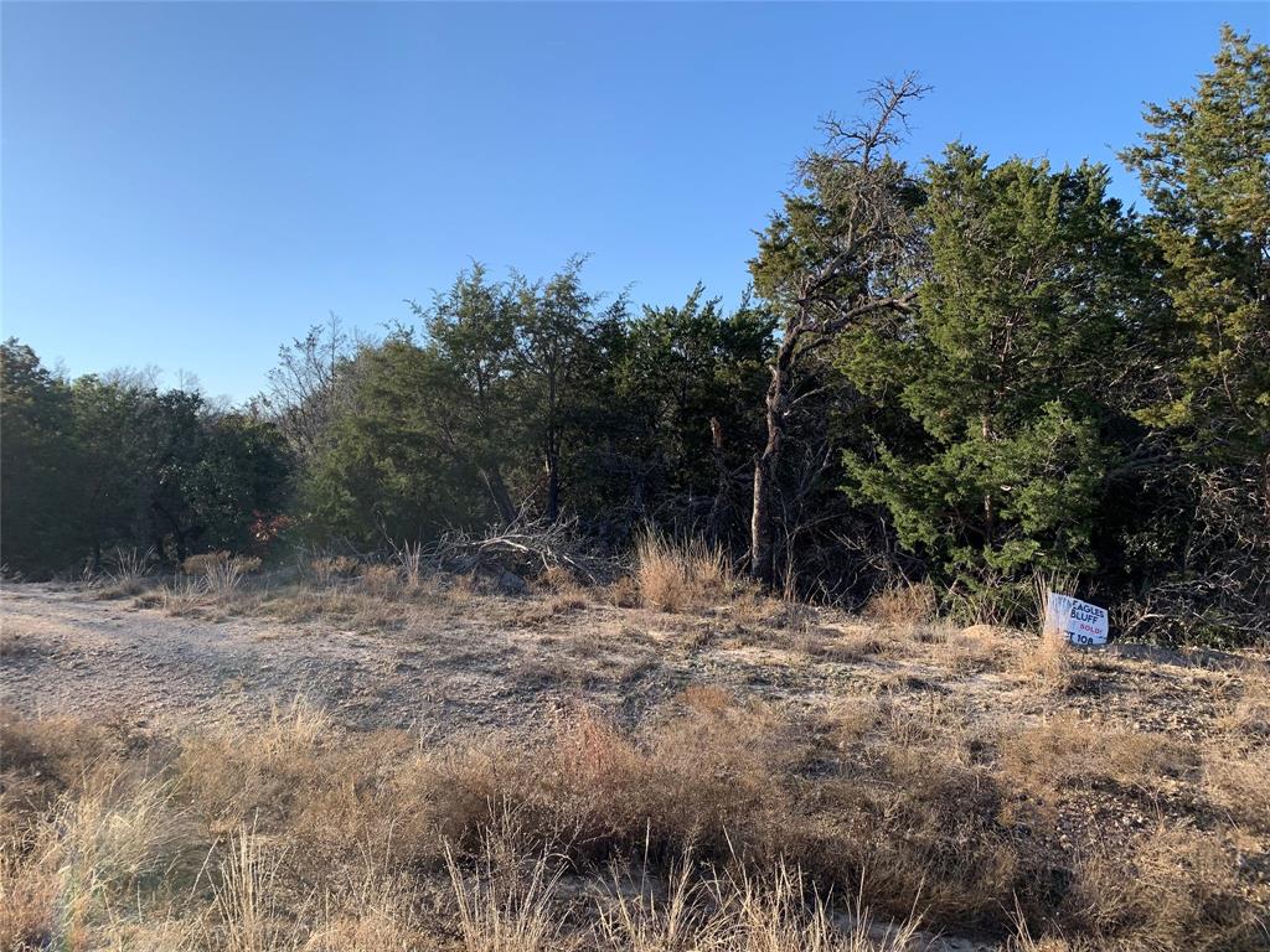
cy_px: 476
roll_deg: +3.9
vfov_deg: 53.1
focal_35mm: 26
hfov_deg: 67.3
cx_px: 635
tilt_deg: -1.8
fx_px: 954
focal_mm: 4.25
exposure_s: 1/1220
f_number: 1.8
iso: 25
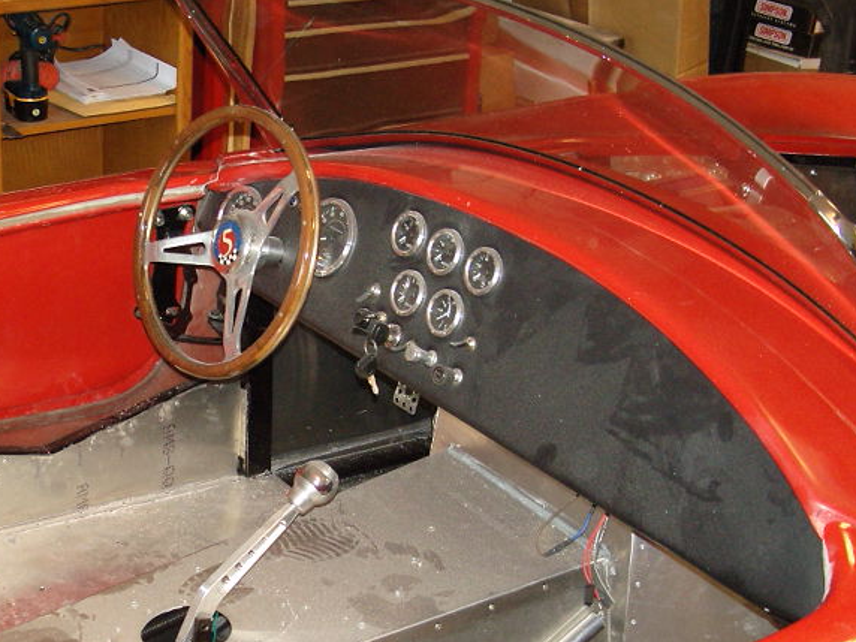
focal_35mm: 68
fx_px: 1682
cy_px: 418
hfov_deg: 28.3
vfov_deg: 21.5
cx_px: 266
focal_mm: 7.8
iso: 200
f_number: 2.8
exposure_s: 1/40
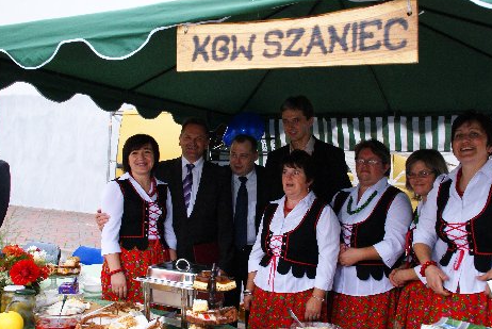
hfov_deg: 49.5
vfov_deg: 34.3
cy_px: 158
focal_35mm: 39
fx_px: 533
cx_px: 259
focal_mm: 24
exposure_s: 1/60
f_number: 11
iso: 800
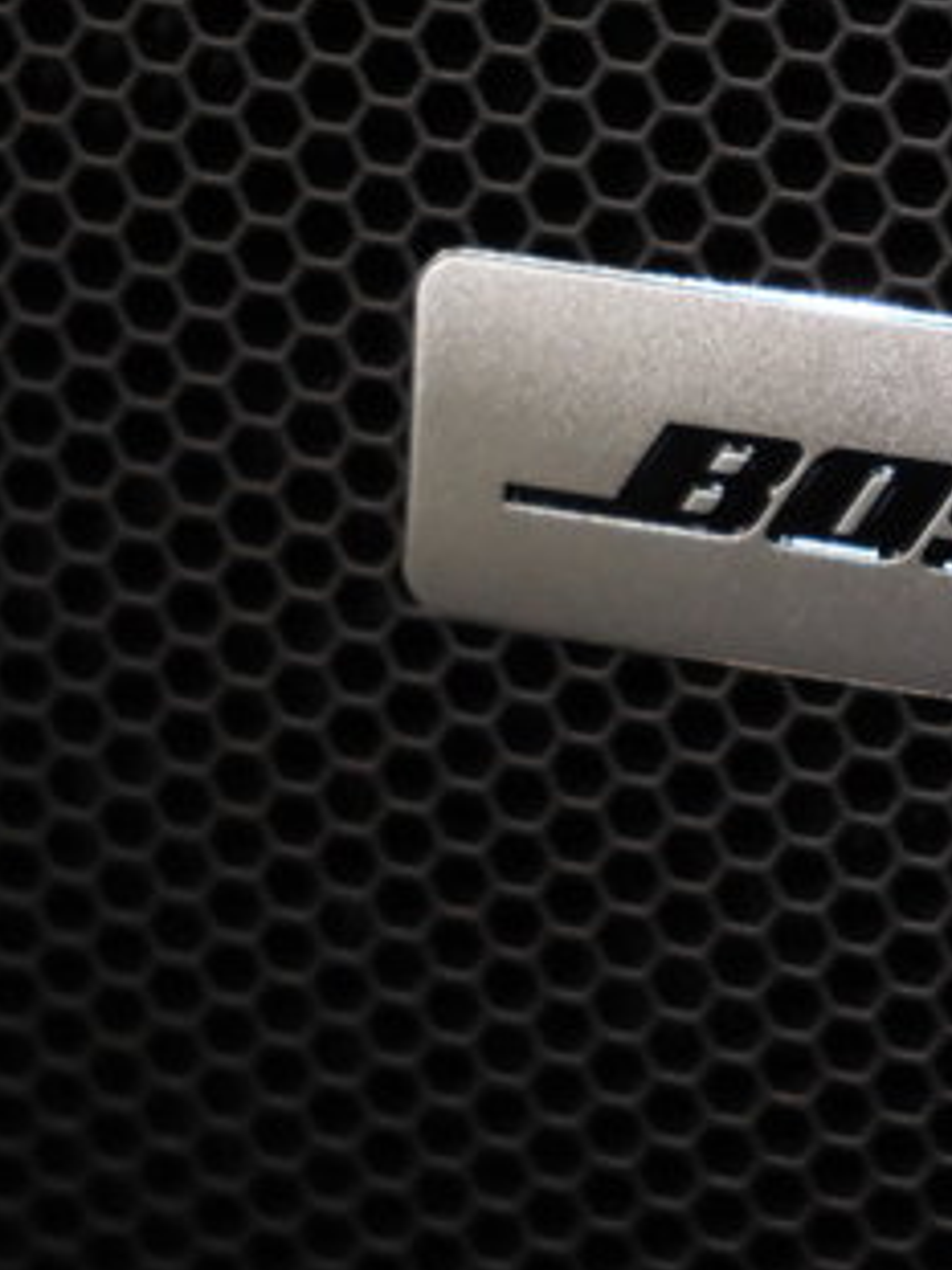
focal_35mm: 178
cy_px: 568
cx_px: 1001
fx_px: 6532
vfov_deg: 11.1
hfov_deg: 8.3
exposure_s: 1/75
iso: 8000
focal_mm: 50
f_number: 4.8
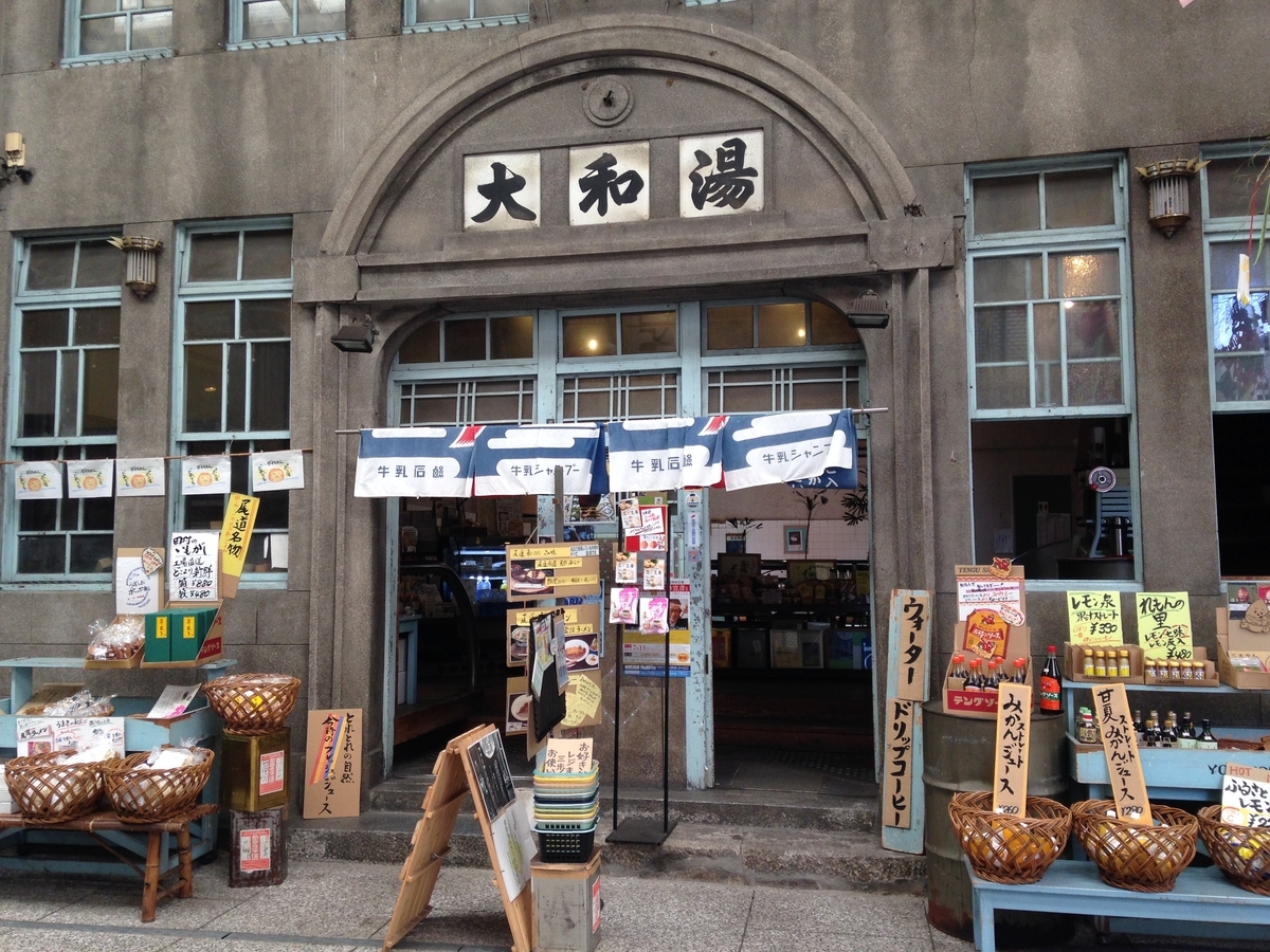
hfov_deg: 55.4
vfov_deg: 42.9
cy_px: 476
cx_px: 635
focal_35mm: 33
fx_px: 1211
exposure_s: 1/120
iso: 80
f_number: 2.4
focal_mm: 4.12
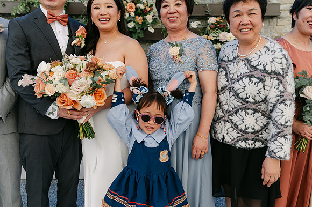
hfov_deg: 54.5
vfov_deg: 37.8
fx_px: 303
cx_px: 156
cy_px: 104
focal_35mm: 35
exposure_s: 1/800
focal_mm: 35
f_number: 4
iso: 100
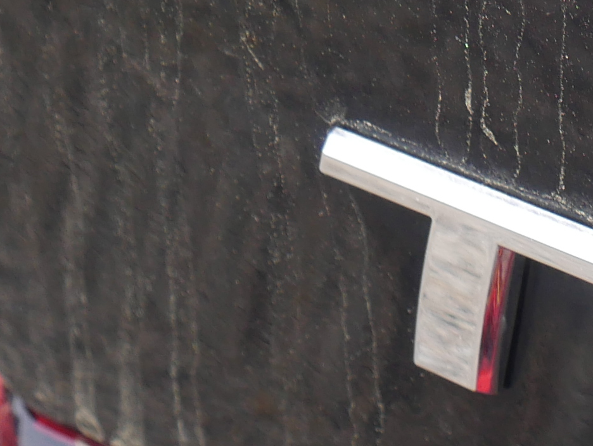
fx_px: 2691
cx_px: 1061
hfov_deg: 11.7
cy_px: 528
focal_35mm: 157
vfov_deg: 9.3
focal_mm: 16
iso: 200
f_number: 6.3
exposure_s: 1/320
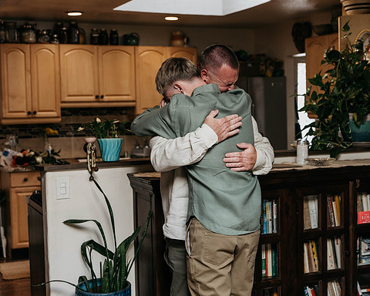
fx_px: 646
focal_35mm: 59
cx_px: 183
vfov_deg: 25.8
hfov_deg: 32.0
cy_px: 148
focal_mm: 52
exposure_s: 1/400
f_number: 2.8
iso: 1000
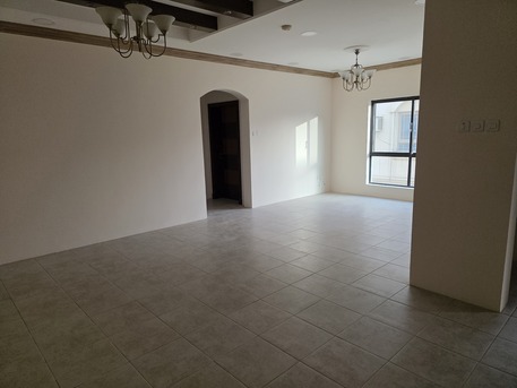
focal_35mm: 23
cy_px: 194
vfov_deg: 58.9
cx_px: 258
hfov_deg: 73.9
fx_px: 344
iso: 320
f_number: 1.7
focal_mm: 6.3
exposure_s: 1/120
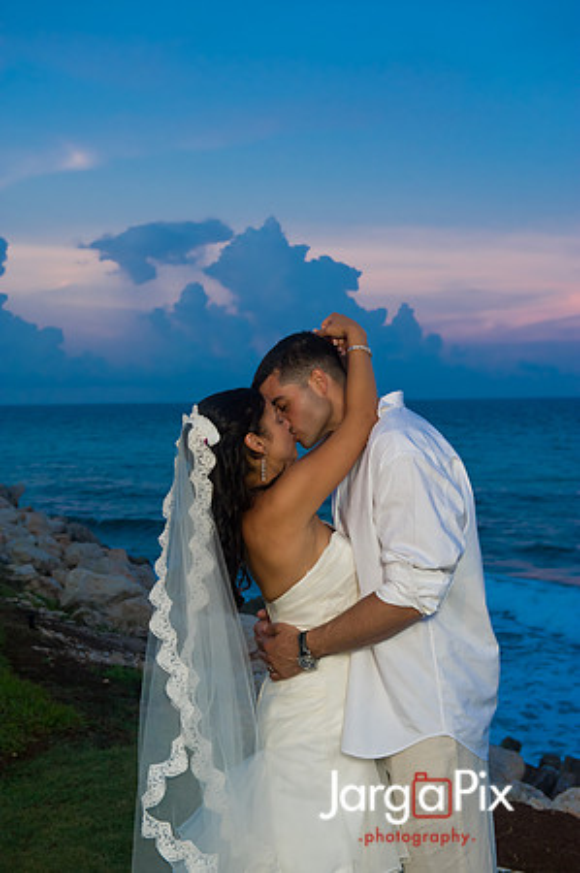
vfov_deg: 38.2
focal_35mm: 52
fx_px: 1259
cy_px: 436
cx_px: 290
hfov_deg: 25.9
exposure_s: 1/125
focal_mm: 52
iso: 800
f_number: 5.6
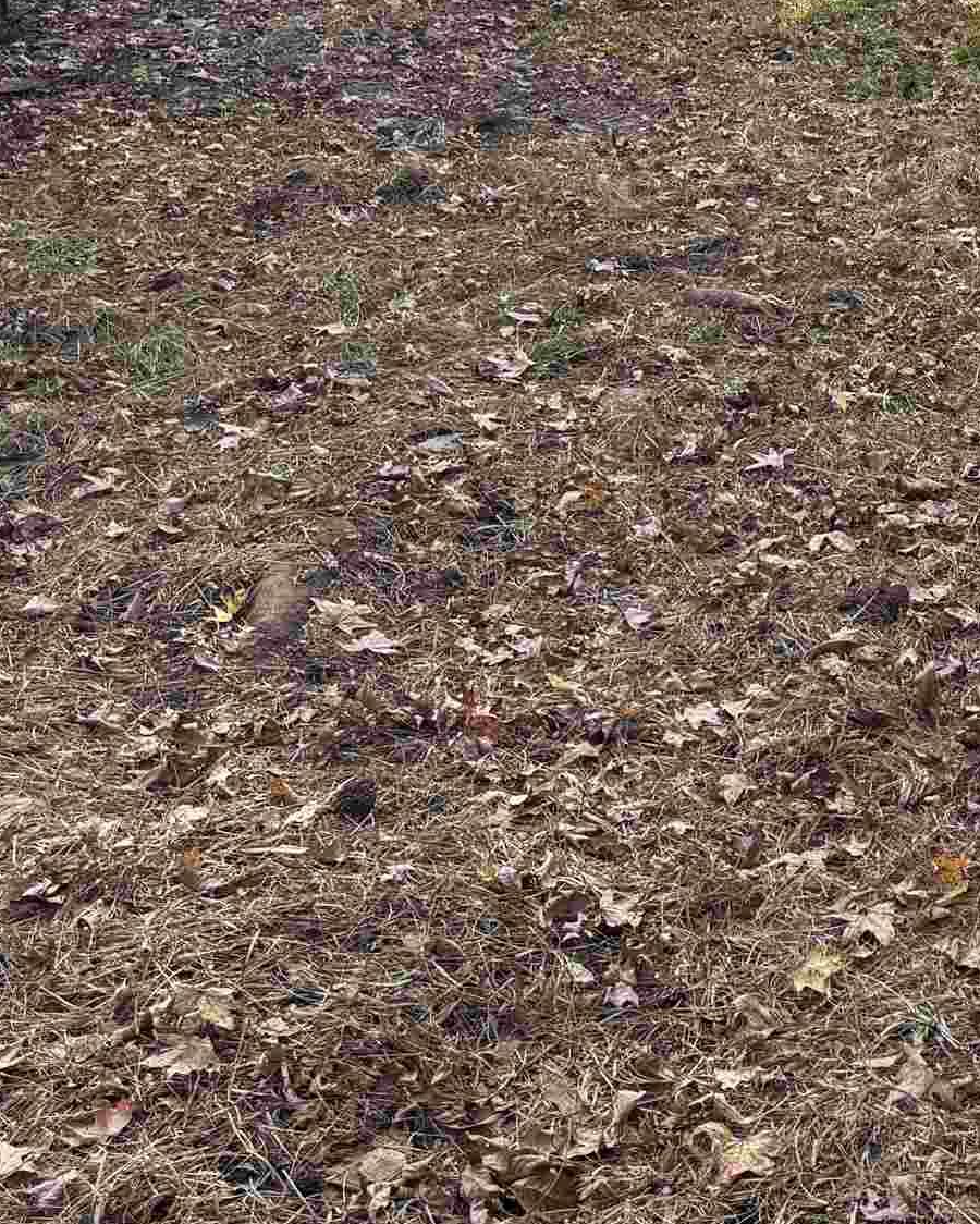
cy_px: 64
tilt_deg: -10.7
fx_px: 2319
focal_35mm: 64
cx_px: 1264
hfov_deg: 21.6
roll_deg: +0.9
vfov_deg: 28.2
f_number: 1.78
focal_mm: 6.76
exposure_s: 1/1076
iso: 80
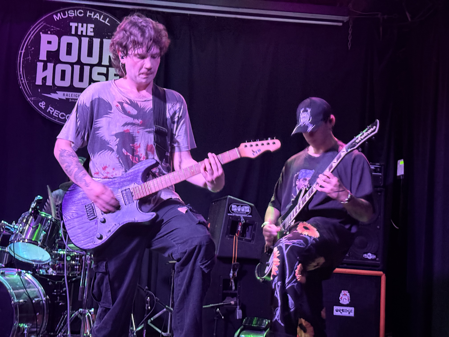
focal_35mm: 48
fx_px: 623
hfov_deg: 39.7
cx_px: 224
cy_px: 168
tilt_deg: +7.5
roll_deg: -3.3
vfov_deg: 30.3
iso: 800
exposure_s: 1/19
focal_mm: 6.76
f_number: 1.78
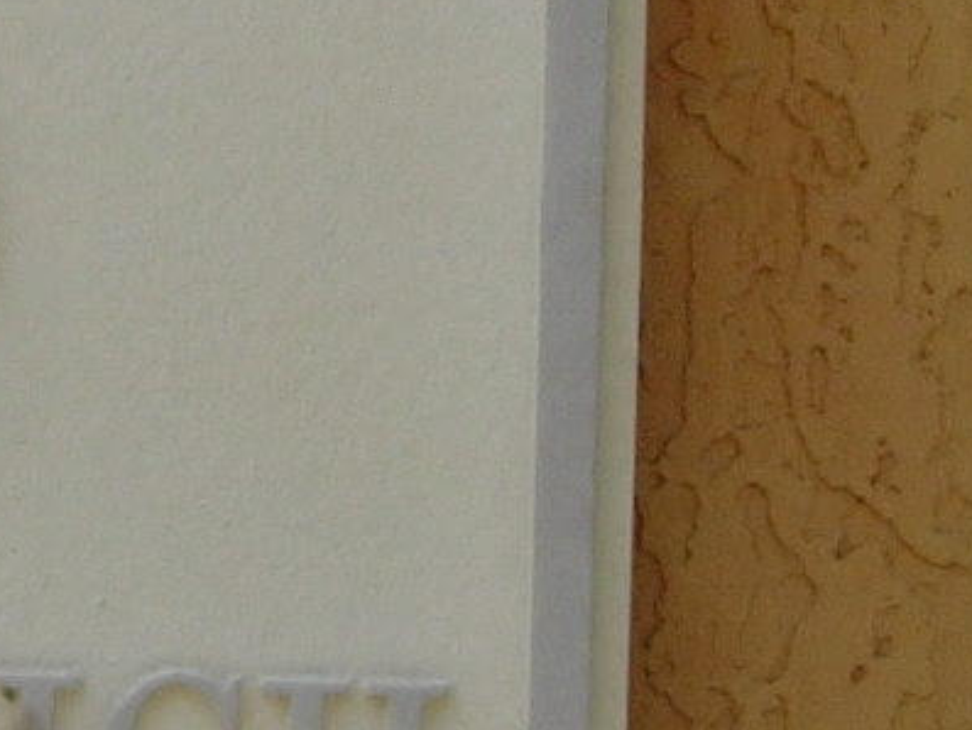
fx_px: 6966
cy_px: 37
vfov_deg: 6.0
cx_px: -328
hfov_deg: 7.9
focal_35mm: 248
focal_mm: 7.8
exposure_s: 1/609
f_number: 4.8
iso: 64
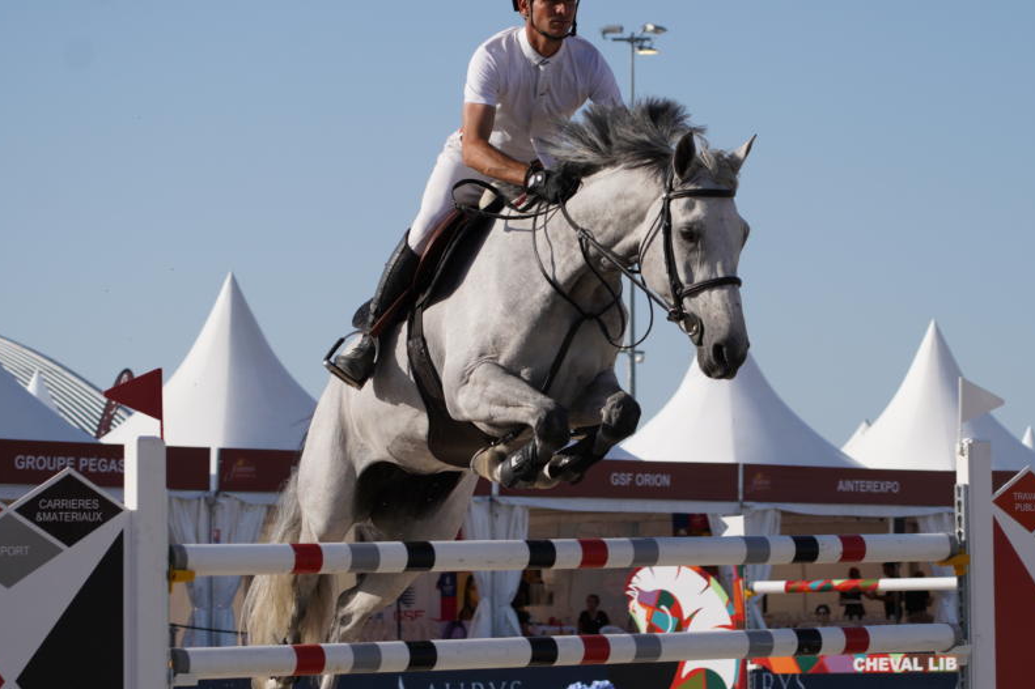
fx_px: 3909
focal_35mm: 136
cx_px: 656
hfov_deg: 15.1
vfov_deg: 10.1
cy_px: 384
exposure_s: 1/1000
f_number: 5.6
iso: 125
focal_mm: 70
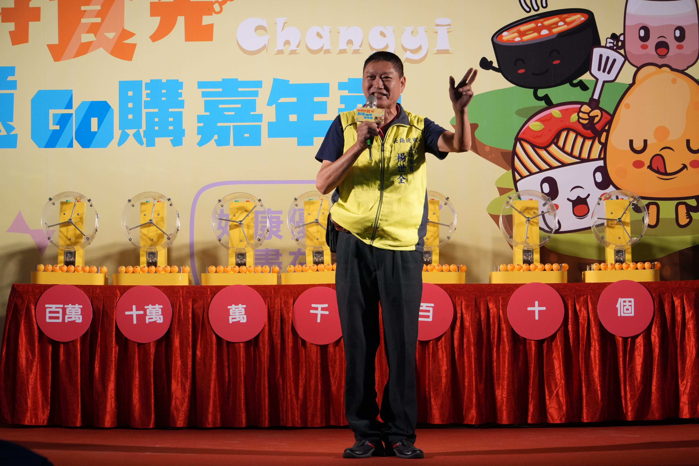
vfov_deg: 13.4
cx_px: 350
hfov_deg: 20.0
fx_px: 1980
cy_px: 233
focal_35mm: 102
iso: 1250
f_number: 7.1
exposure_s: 1/125
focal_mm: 68
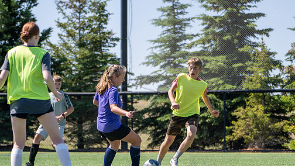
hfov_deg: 13.6
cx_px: 170
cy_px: 113
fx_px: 1236
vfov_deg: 7.7
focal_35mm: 158
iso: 40
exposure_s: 1/800
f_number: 2.8
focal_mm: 105
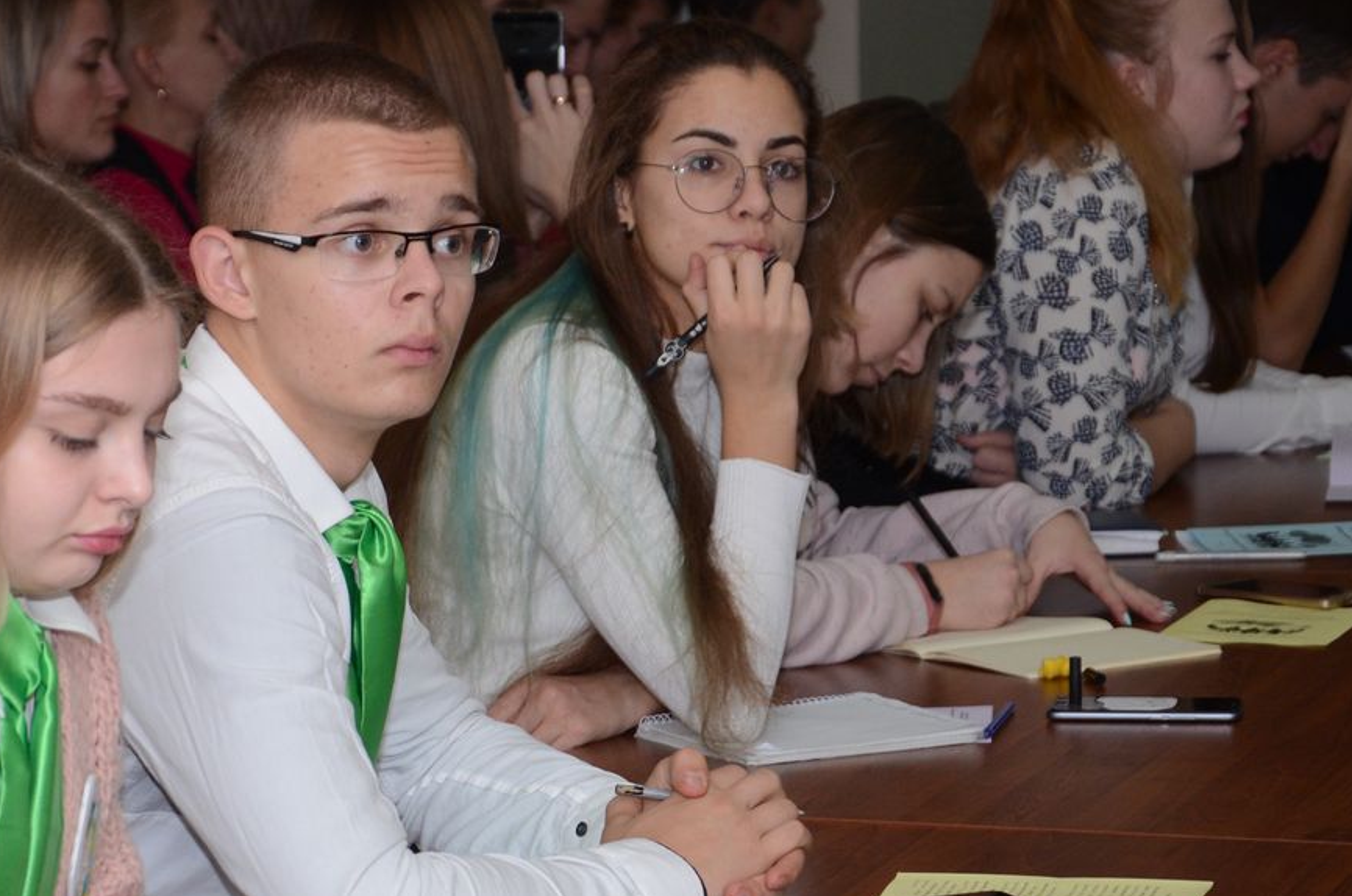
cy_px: 468
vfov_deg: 8.5
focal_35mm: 160
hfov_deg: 12.8
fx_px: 5998
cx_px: 351
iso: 800
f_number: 5.3
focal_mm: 66
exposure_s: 1/250
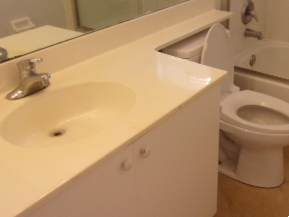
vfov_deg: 35.7
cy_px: 80
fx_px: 334
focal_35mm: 40
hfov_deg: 46.3
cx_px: 183
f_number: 3.3
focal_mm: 4.3
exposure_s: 1/34
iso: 140
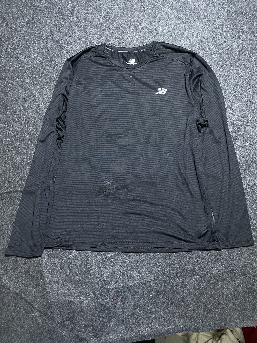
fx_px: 257
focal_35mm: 26
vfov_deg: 67.3
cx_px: 128
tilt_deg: -60.7
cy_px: 172
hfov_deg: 53.1
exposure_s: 1/50
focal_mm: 4.2
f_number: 1.6
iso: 200
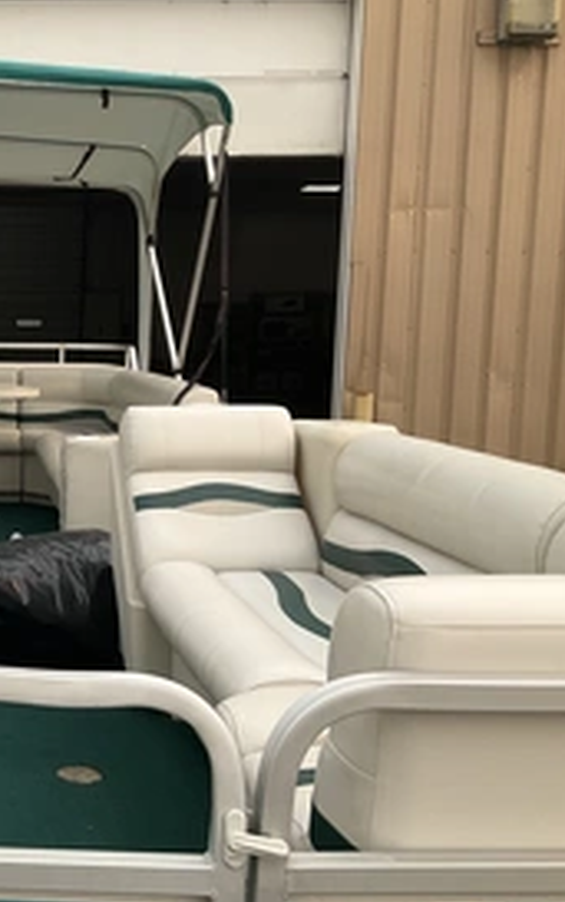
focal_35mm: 45
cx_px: -86
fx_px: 1107
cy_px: 436
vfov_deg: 44.3
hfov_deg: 26.0
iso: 25
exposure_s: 1/1076
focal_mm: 3
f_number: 1.8
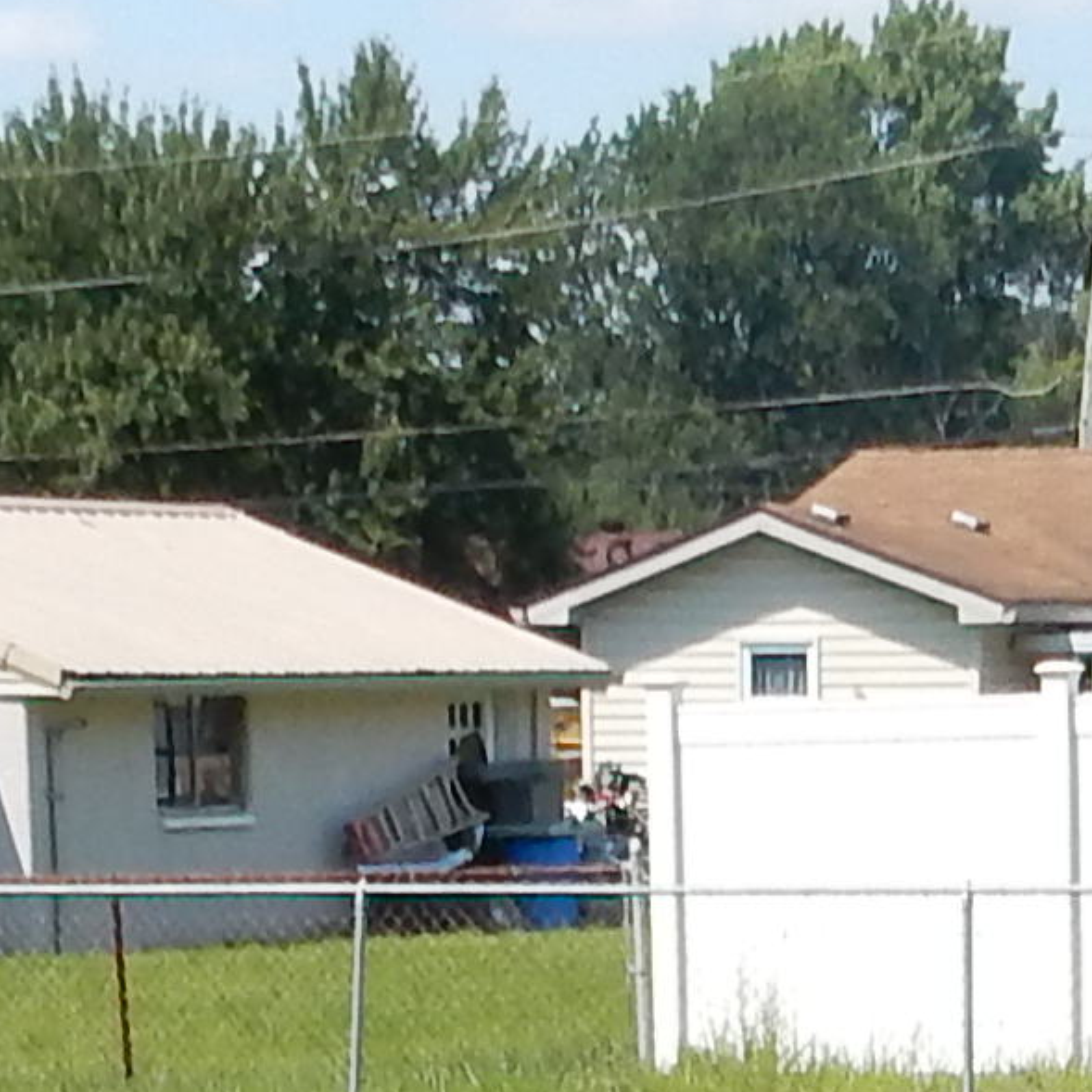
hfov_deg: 10.1
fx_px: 6174
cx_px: 875
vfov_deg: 9.0
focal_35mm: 173
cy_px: 2703
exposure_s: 1/1000
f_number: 3.7
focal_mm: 4.5
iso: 125
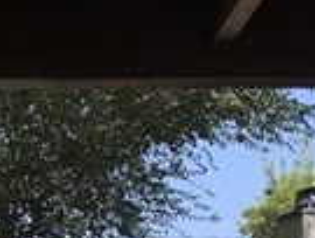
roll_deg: +0.2
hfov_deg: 13.1
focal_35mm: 137
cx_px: -233
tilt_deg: -3.5
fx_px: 1250
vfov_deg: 9.9
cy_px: 516
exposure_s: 1/1748
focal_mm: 4.15
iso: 25
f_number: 2.2
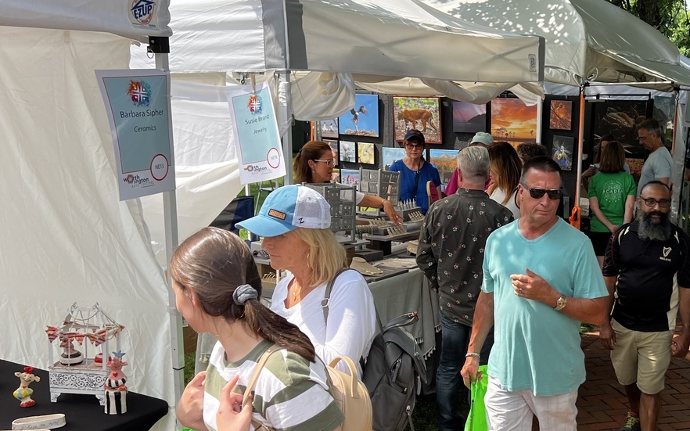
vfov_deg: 28.5
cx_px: 519
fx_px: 846
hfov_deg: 43.0
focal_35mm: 45
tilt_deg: -11.8
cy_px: 269
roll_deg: -1.5
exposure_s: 1/1171
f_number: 1.5
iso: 50
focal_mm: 5.7
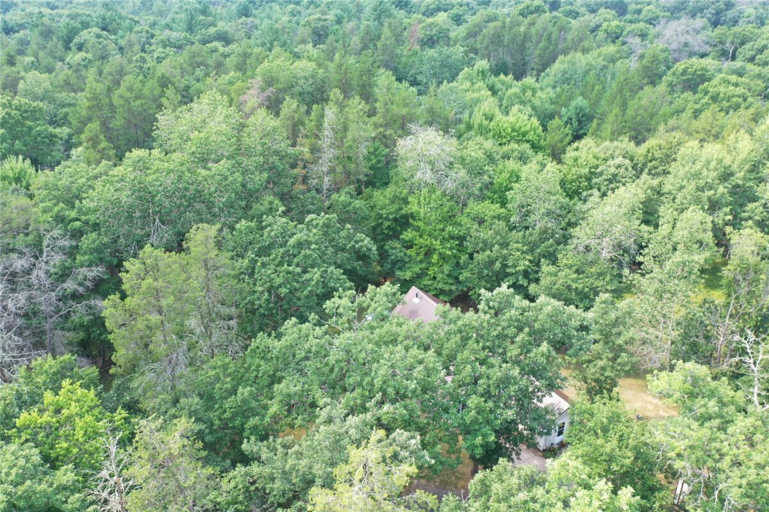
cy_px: 256
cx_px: 384
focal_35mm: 28
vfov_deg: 46.4
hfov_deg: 65.5
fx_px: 598
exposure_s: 1/120
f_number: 3.5
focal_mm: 10.26
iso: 100
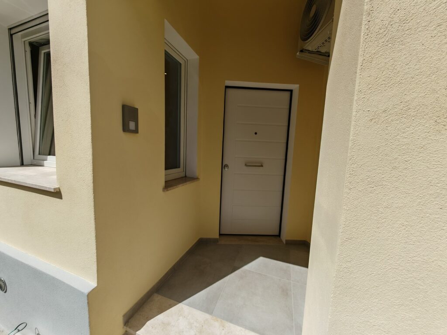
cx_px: 224
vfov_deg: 89.9
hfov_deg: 106.2
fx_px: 168
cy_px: 168
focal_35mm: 13
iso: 50
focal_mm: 1.82
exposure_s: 1/1200
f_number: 2
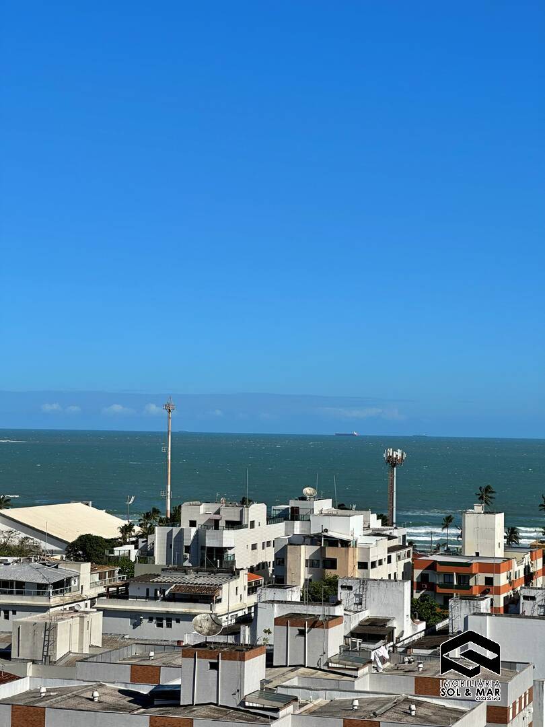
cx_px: 272
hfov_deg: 19.1
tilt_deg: +2.6
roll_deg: -1.7
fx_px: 1616
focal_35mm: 77
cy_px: 364
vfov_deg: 25.3
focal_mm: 9
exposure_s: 1/1449
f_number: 2.8
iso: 32
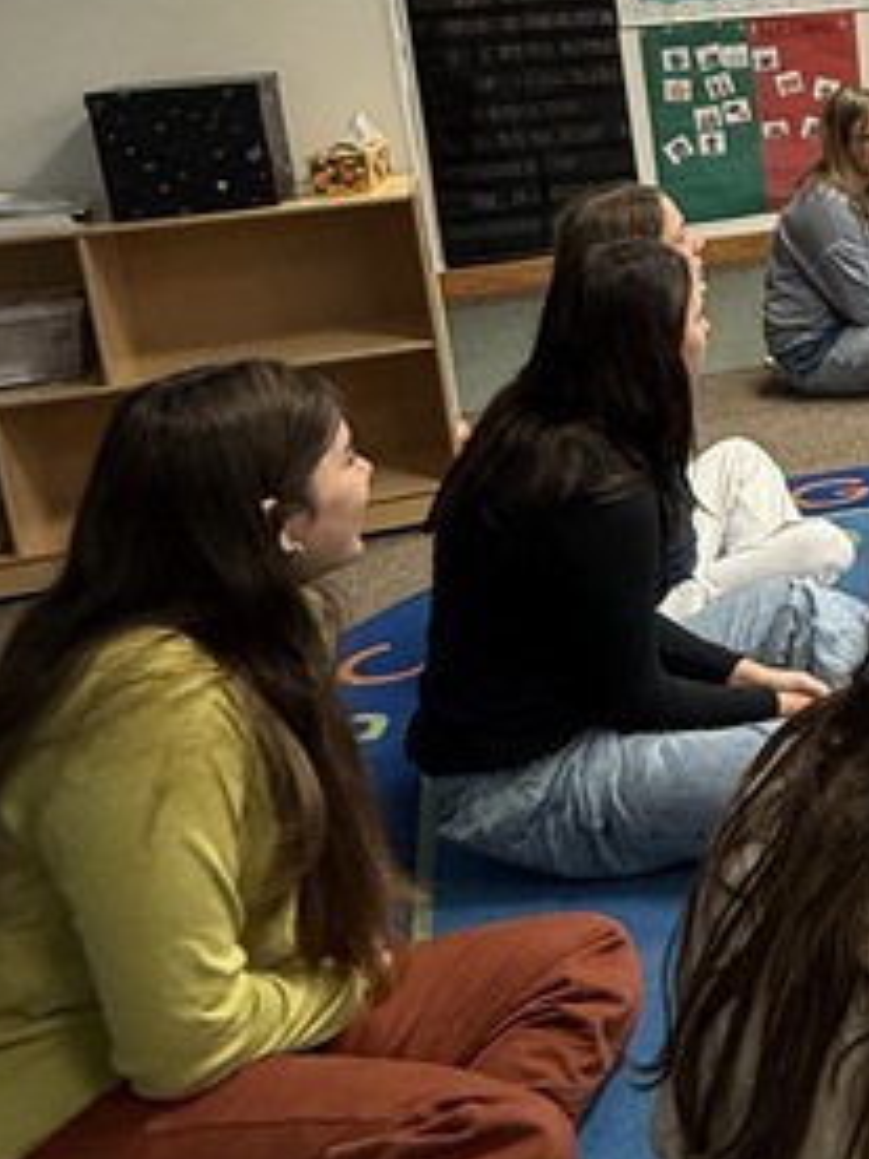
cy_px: 307
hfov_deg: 23.6
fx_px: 1741
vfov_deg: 36.1
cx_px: 1226
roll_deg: +3.2
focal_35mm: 52
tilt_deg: -12.2
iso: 200
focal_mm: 2.22
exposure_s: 1/60
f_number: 2.2
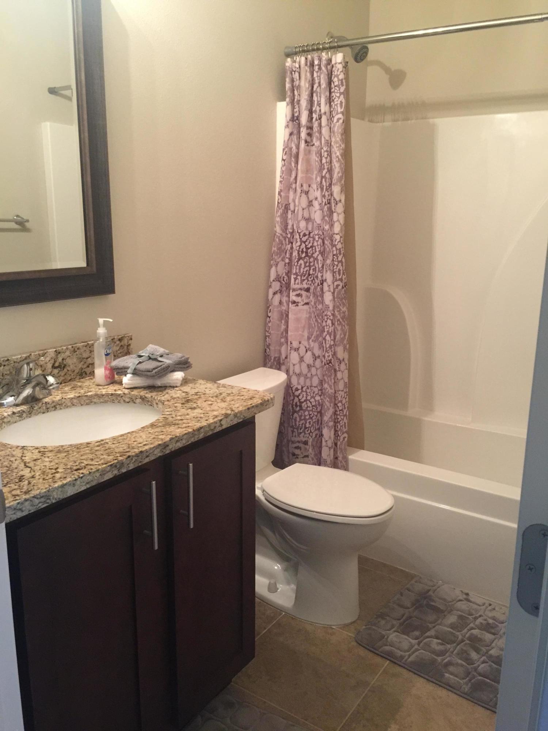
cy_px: 366
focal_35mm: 29
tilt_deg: -12.0
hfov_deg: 48.2
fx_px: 612
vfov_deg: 61.7
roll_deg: +0.8
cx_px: 274
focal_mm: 4.15
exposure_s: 1/10
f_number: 2.2
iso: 125
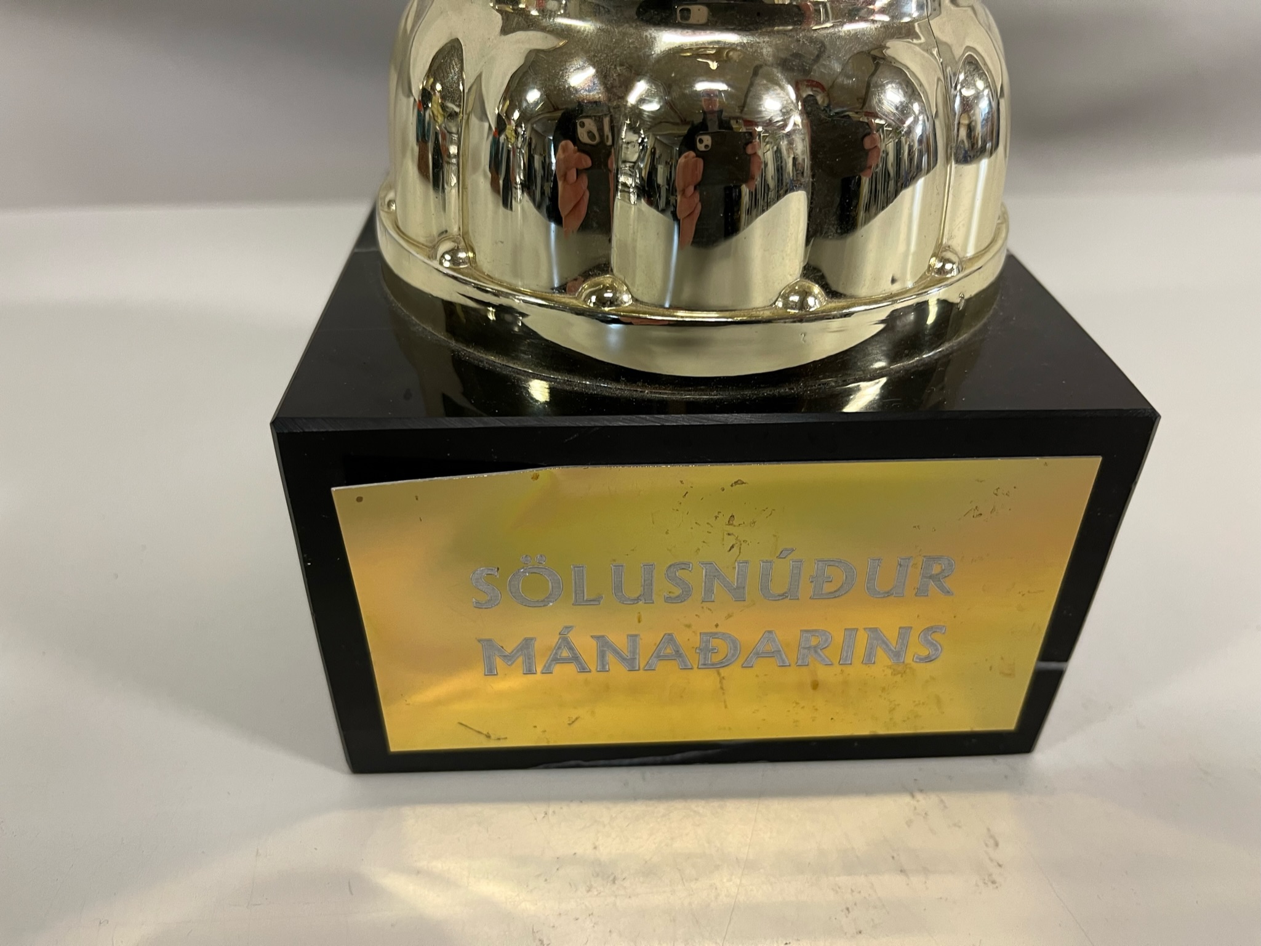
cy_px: 473
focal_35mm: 26
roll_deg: -0.7
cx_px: 630
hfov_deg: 67.3
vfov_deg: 53.0
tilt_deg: -35.3
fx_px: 947
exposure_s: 1/50
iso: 125
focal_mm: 5.1
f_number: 1.6
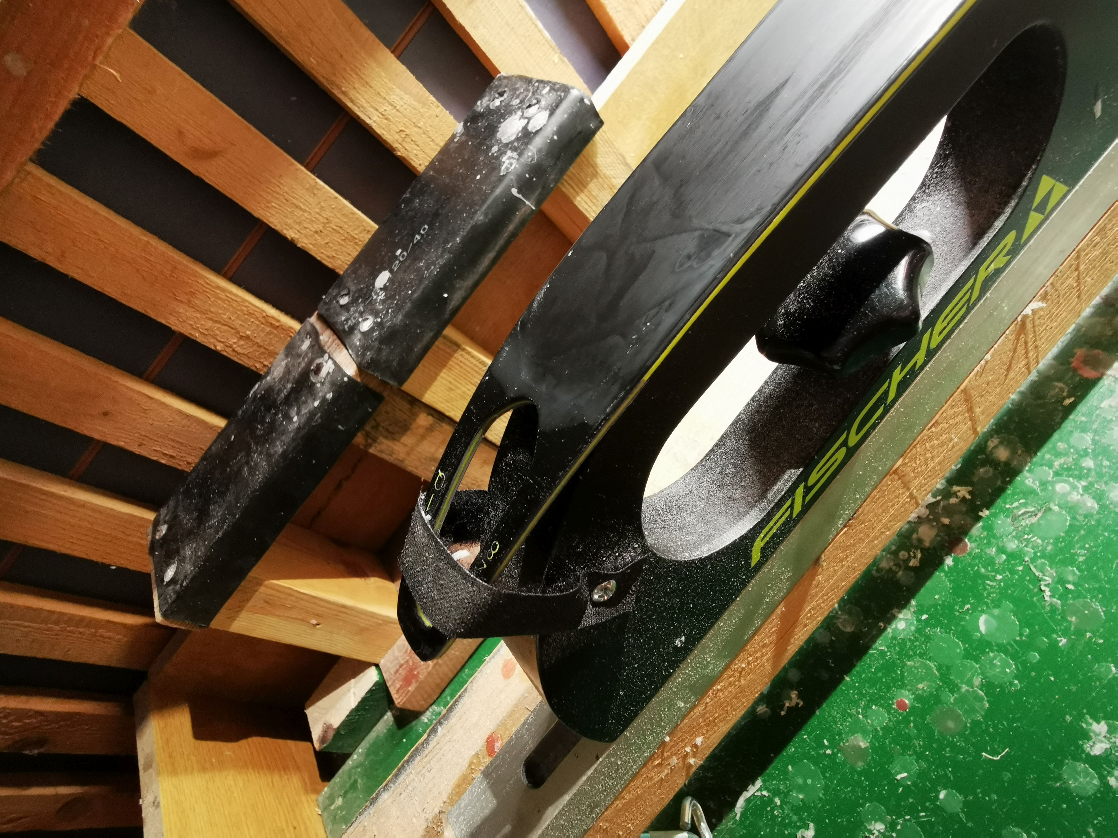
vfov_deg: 68.7
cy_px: 419
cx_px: 559
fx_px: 614
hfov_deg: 84.7
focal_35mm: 19
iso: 320
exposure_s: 1/33.3
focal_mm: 2.26
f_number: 2.2
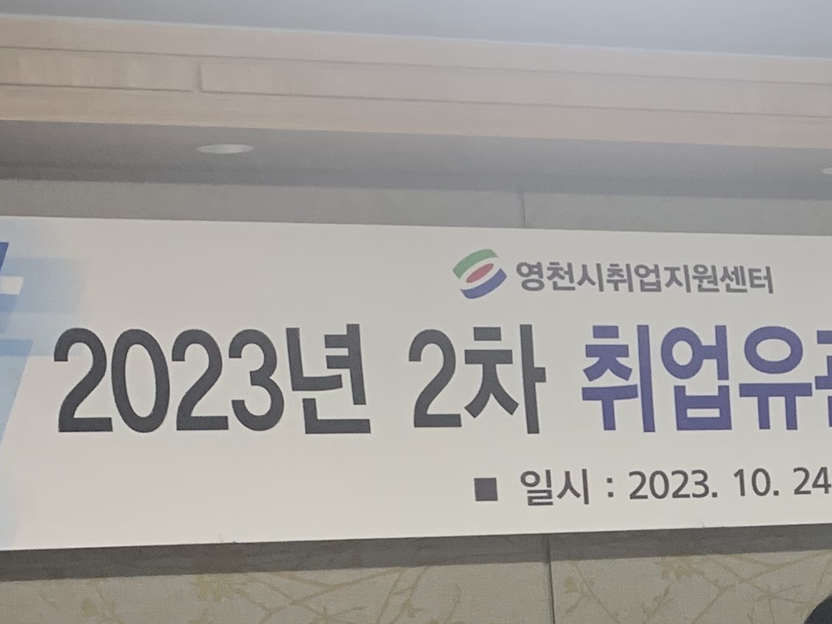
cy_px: 813
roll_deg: +2.1
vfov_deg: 14.2
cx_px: 1008
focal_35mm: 100
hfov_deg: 18.6
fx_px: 2404
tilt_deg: -4.9
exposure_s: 1/60
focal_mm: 4.25
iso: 160
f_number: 1.8
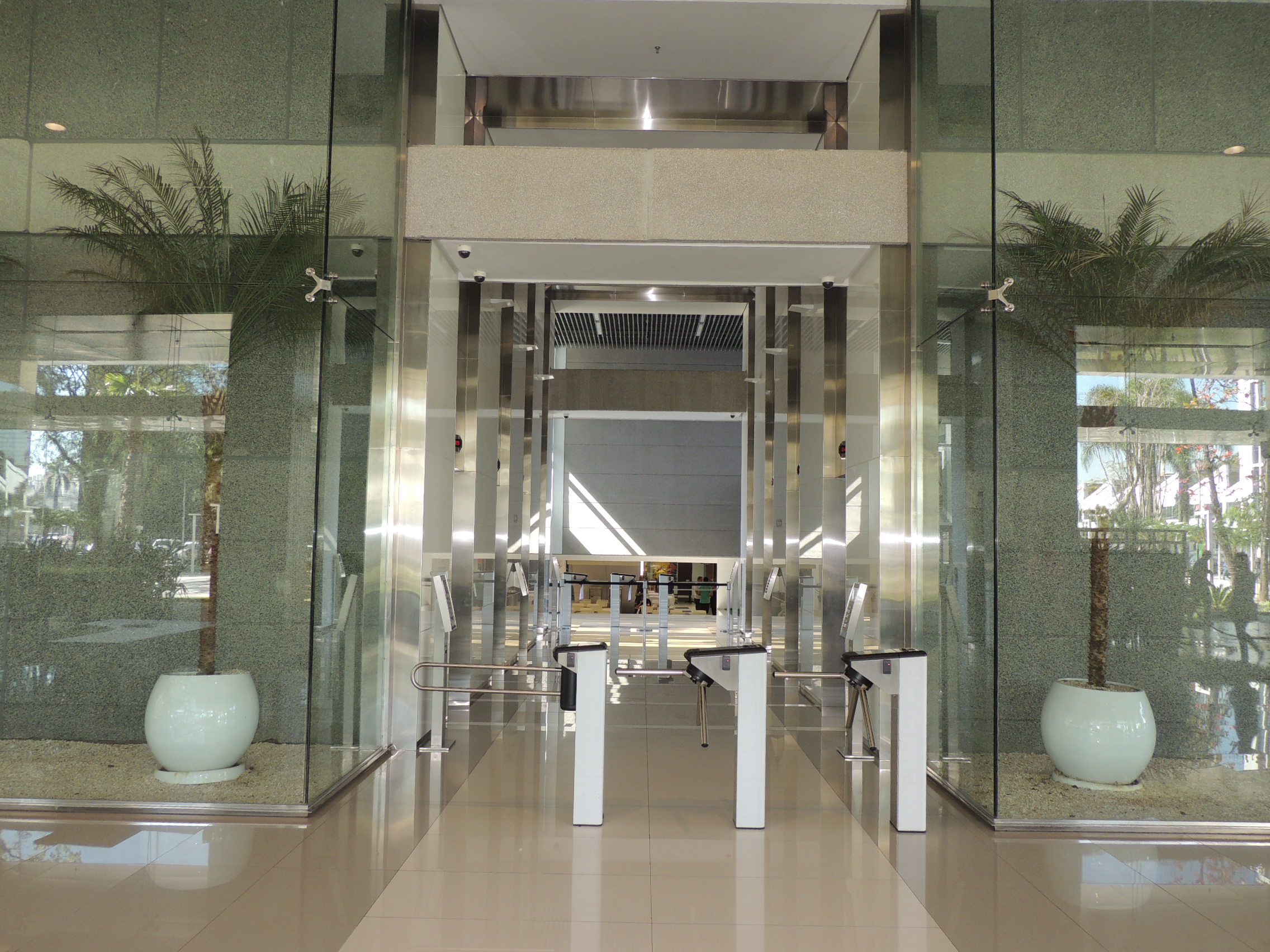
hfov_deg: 63.4
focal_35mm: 28
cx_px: 635
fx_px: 1027
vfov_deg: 49.7
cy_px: 476
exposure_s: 1/40
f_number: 3.1
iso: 125
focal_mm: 4.9
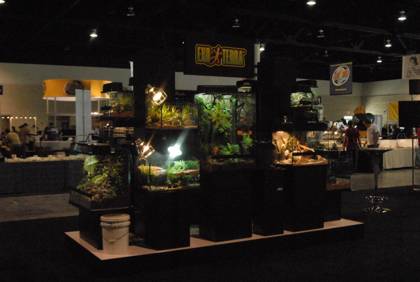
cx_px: 210
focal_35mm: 42
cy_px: 141
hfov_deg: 46.3
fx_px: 491
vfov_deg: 32.0
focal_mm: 28
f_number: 7.1
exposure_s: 1/200
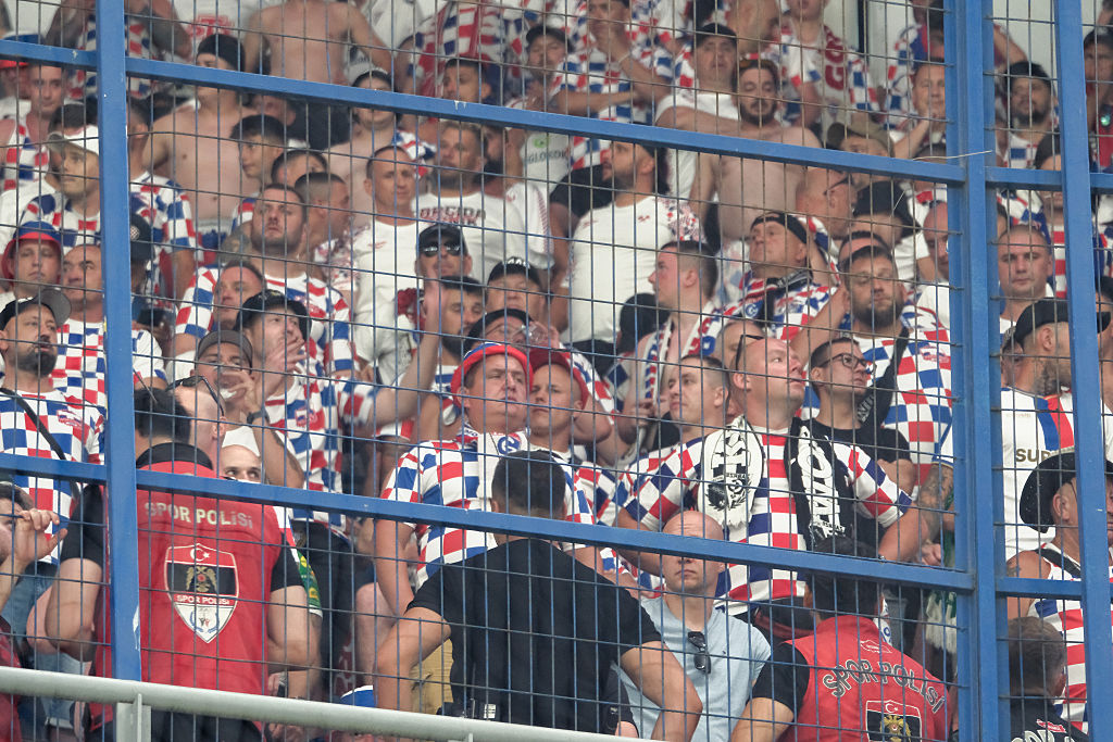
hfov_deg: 6.2
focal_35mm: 333
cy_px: 371
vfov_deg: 4.1
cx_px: 556
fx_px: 10296
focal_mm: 221.7
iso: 2500
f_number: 6.4
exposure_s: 1/30
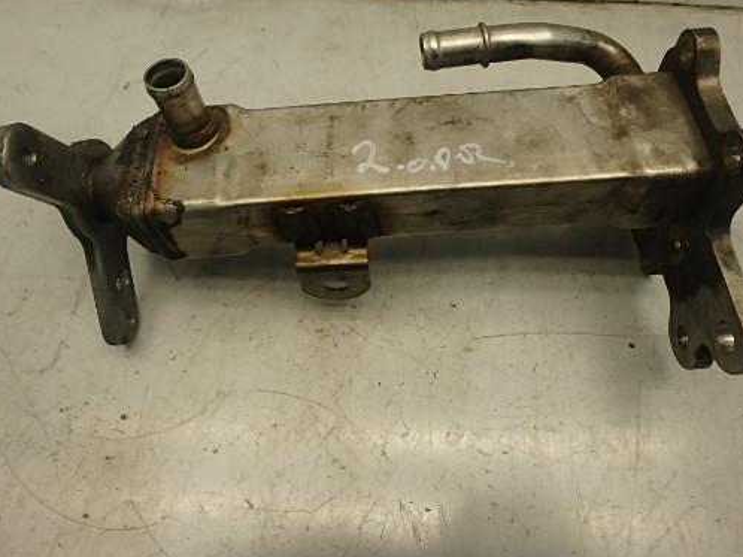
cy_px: 203
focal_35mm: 27
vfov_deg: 50.7
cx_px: 392
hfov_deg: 65.3
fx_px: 579
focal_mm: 3.7
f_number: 3.5
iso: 160
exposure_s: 1/60
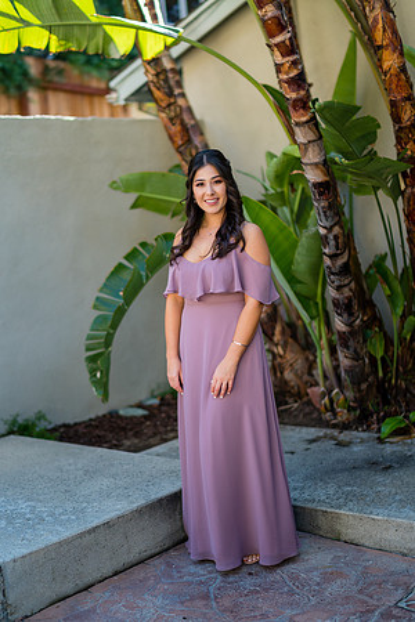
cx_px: 208
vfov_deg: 39.6
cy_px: 311
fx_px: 865
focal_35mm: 50
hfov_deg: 27.0
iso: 100
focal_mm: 50
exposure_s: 1/1000
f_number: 1.4
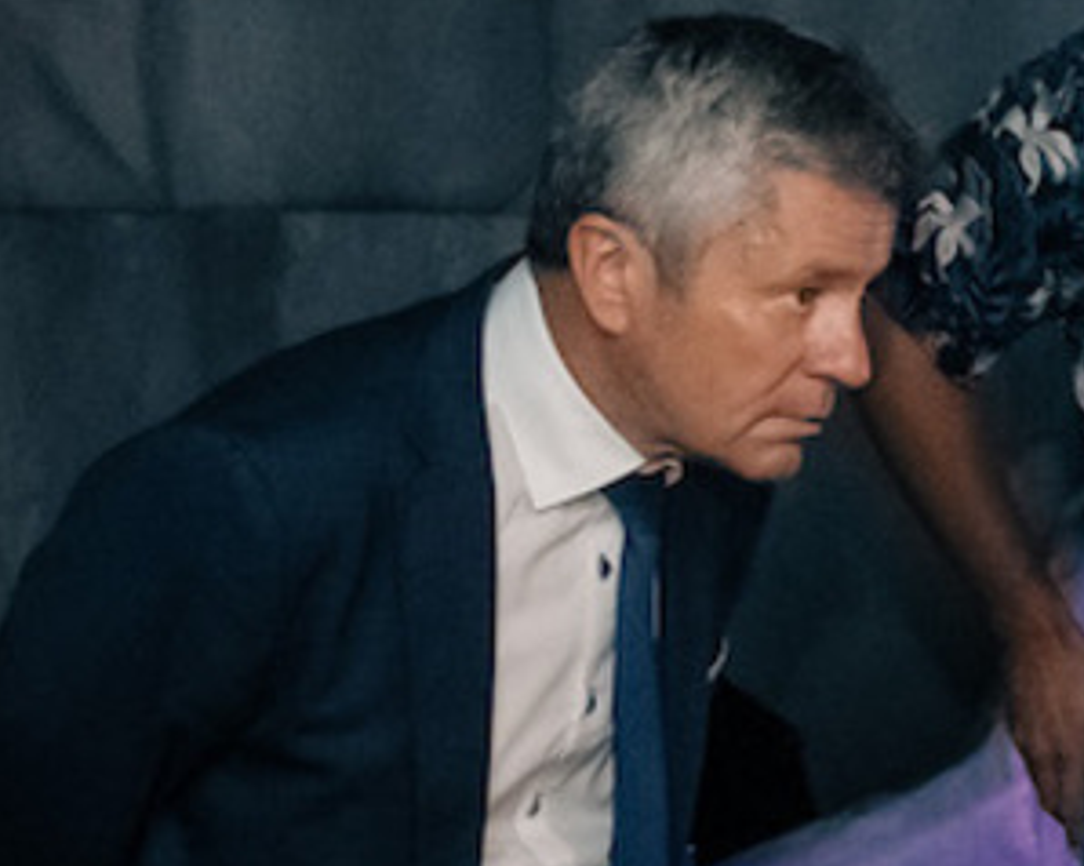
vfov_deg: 14.4
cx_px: 1270
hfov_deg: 17.2
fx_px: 3431
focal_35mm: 107
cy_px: 593
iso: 10000
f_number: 4
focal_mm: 24
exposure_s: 1/100
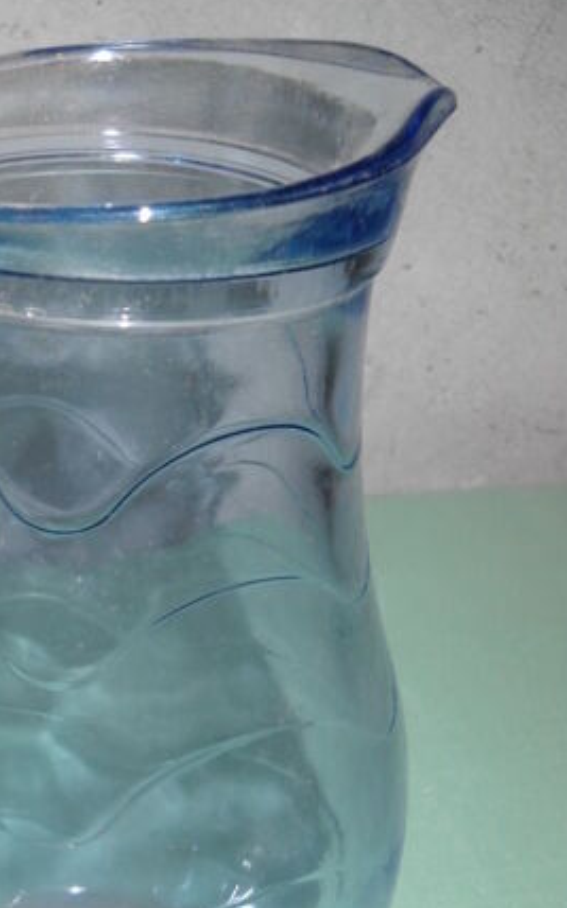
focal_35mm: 65
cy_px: 647
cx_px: 81
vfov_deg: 31.1
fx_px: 1609
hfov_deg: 19.7
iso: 64
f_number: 5.5
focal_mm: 6.72
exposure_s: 1/30
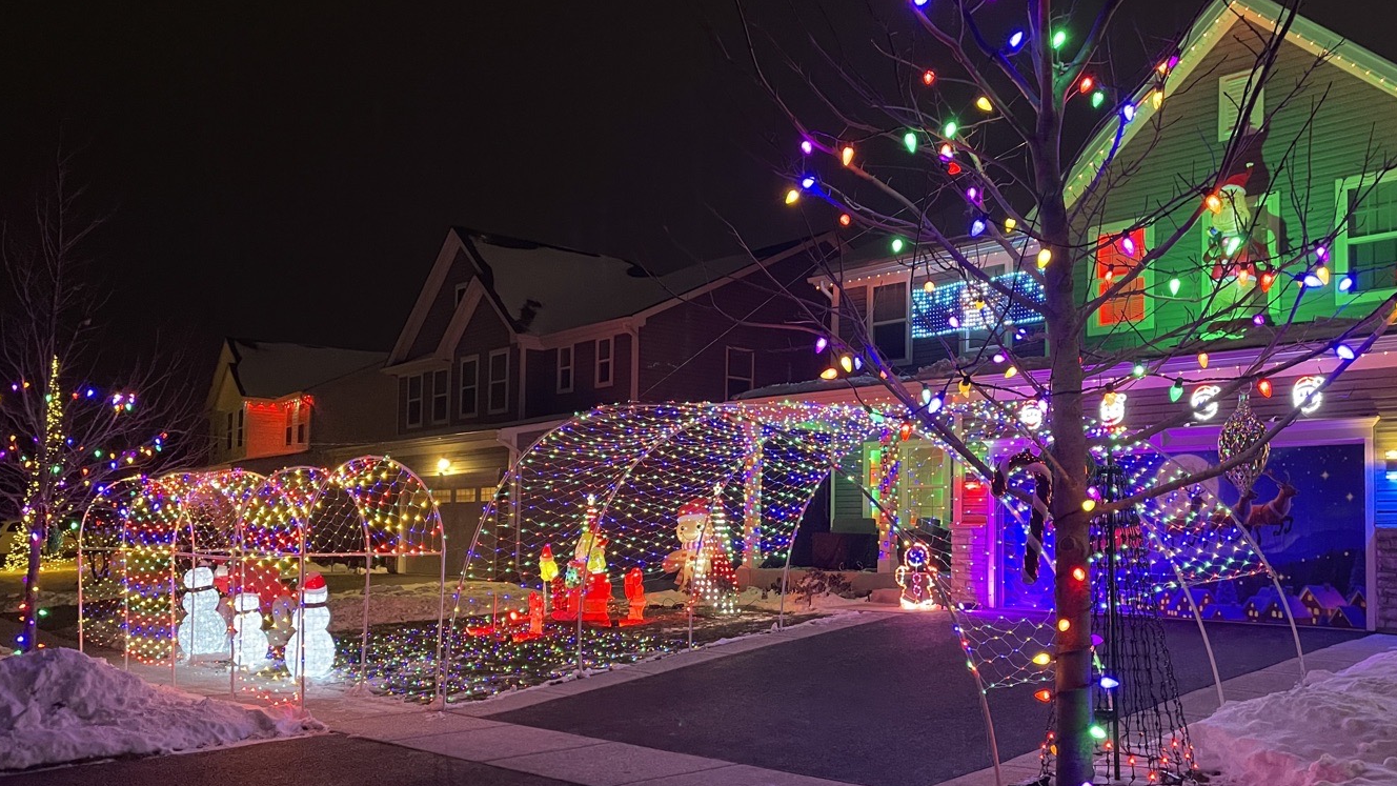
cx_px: 778
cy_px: 497
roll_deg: -0.9
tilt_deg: +0.8
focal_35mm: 32
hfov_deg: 60.8
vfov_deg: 36.4
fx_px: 1185
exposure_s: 1/30
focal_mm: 4.2
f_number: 1.6
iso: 640
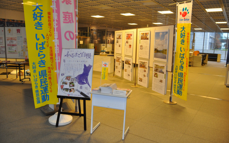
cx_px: 115
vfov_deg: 44.6
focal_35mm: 28
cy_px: 69
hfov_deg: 66.5
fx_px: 175
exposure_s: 1/60
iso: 800
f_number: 3.5
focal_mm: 18
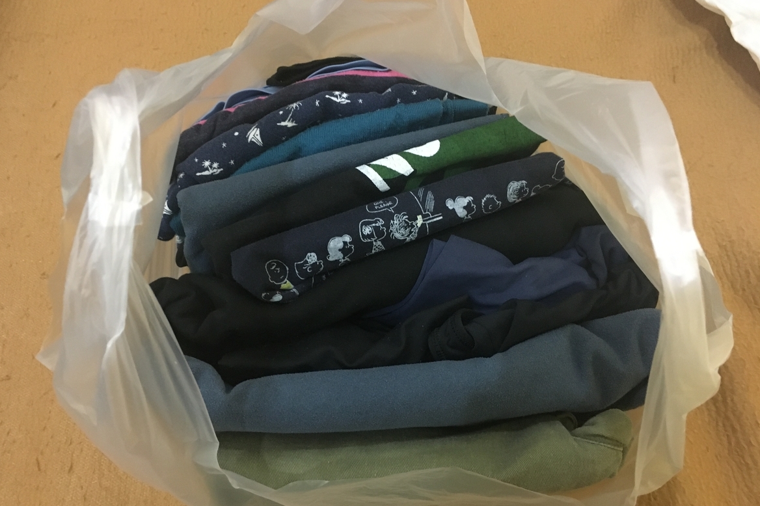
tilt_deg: -60.3
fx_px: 654
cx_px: 373
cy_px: 278
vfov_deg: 42.3
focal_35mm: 31
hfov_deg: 60.3
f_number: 2.2
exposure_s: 1/17
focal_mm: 4.15
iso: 500
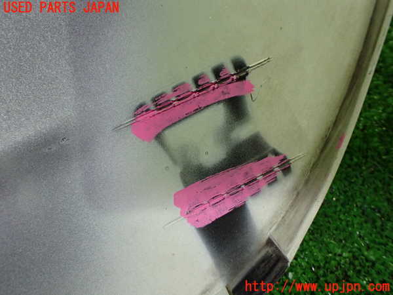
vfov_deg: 46.8
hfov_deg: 60.0
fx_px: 341
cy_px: 148
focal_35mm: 30
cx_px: 196
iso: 800
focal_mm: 5.4
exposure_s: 1/100
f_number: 2.3
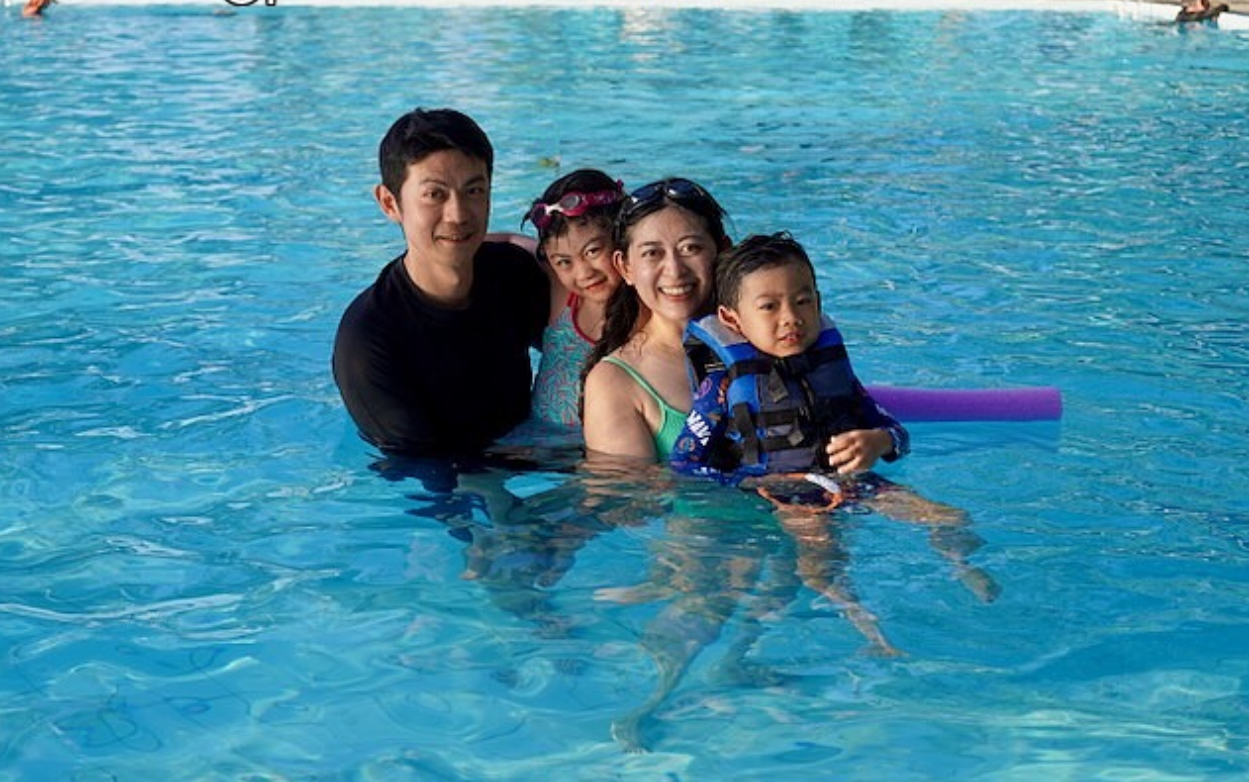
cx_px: 625
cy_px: 369
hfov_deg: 33.0
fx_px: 2111
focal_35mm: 62
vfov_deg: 21.0
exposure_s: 1/200
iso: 100
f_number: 5.6
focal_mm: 60
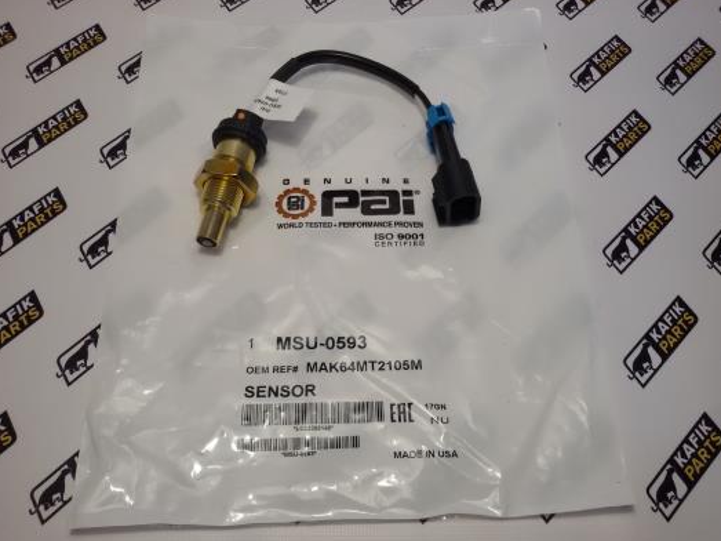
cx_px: 364
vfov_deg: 44.1
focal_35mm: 32
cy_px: 274
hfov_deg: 56.8
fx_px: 666
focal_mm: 2.93
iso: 64
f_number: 2.4
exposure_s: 1/100
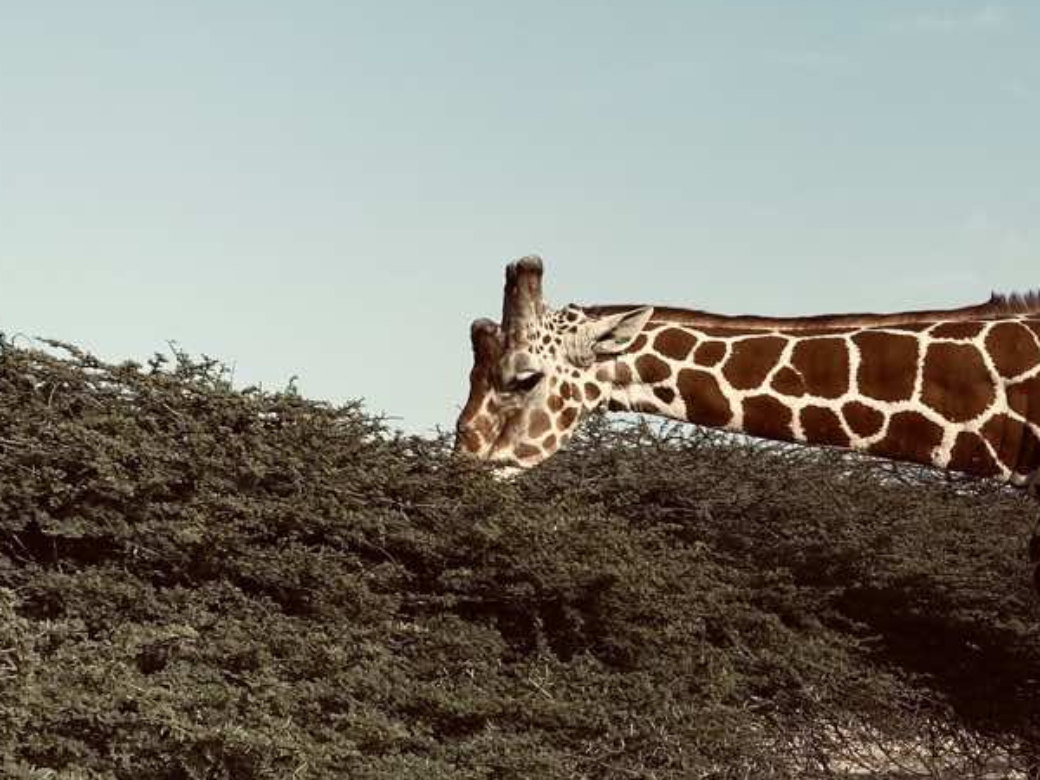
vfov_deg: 27.0
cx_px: 986
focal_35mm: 52
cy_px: 704
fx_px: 1562
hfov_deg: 34.2
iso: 32
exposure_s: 1/3205
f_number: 1.8
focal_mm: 4.25
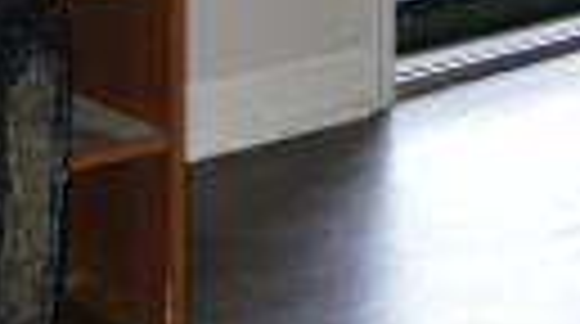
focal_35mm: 202
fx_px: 3101
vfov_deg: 5.5
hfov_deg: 10.2
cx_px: 935
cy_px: -734
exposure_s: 1/125
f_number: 4
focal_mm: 22
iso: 400
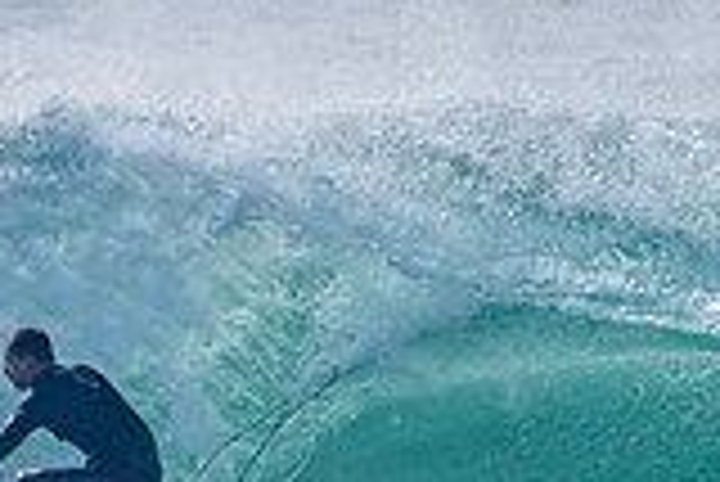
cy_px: 478
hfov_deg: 0.9
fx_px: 44519
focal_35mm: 2224
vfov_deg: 0.6
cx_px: 86
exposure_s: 1/2000
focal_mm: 500
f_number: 5.6
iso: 125
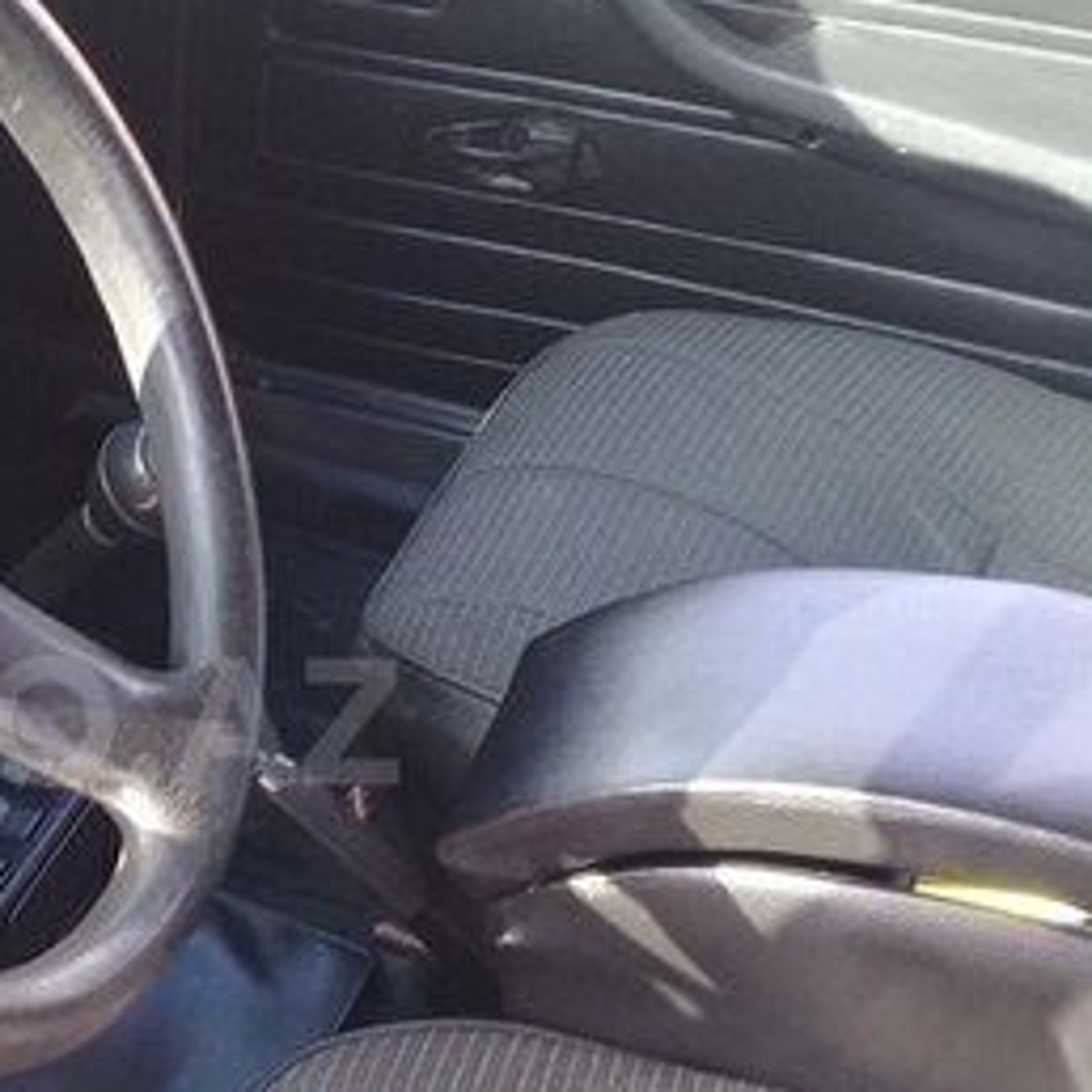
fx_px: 2498
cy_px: 722
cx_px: -34
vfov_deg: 24.5
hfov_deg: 23.5
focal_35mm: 70
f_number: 2.2
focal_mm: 3.3
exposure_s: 1/50
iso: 64
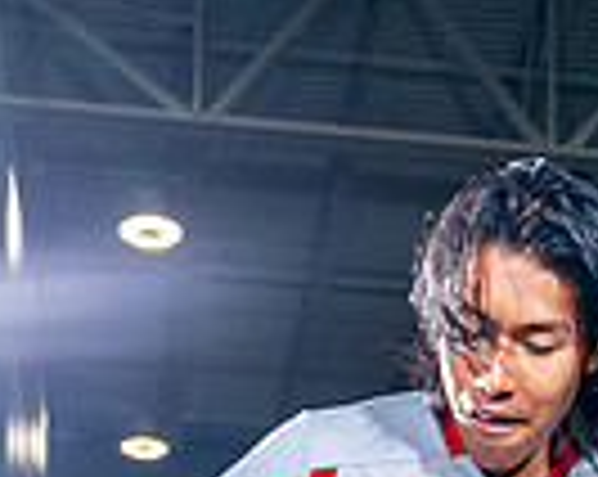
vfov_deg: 12.5
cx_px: 436
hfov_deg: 18.2
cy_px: 1008
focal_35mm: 105
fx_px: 1856
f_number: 5.6
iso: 100
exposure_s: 1/125
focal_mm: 33
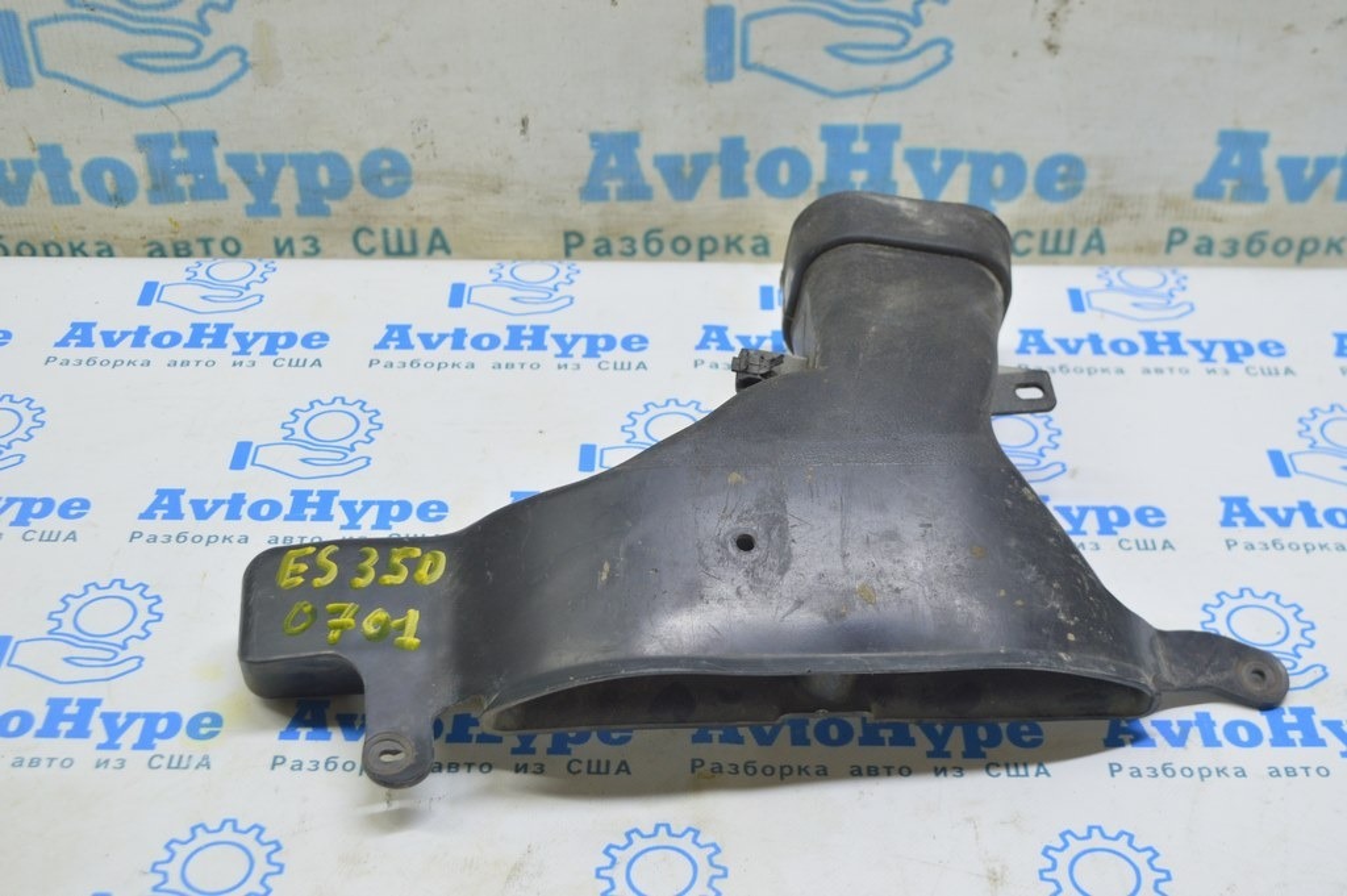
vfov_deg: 26.4
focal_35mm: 51
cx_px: 674
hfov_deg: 38.9
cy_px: 448
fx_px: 1907
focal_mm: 34
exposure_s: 1/20
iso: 400
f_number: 5.6
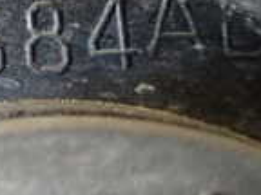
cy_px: -150
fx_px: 942
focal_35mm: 125
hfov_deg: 14.0
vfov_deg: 11.1
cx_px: -207
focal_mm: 5.4
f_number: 2.3
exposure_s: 1/50
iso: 800
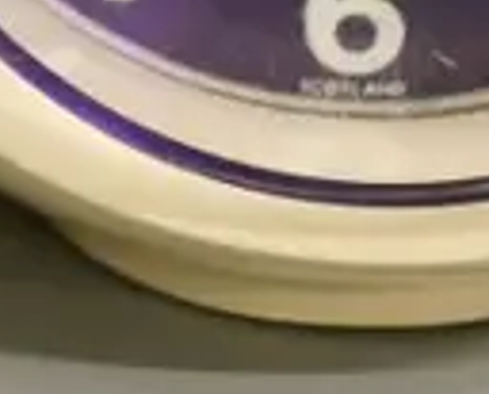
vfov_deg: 3.9
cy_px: -551
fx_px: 5657
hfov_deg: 4.9
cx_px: -413
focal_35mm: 390
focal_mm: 25
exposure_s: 1/250
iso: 3200
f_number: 3.2
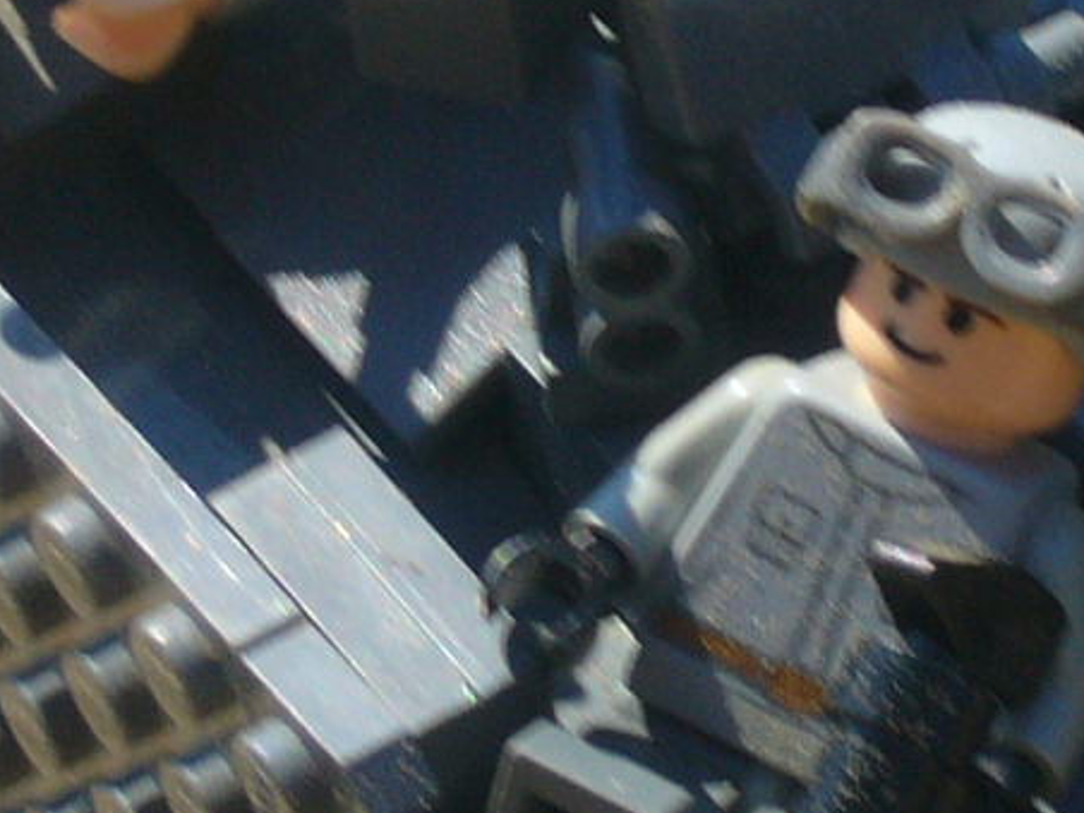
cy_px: 389
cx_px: 976
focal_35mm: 372
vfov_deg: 4.0
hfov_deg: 5.3
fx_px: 11649
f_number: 10
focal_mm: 17.4
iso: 64
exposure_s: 1/100
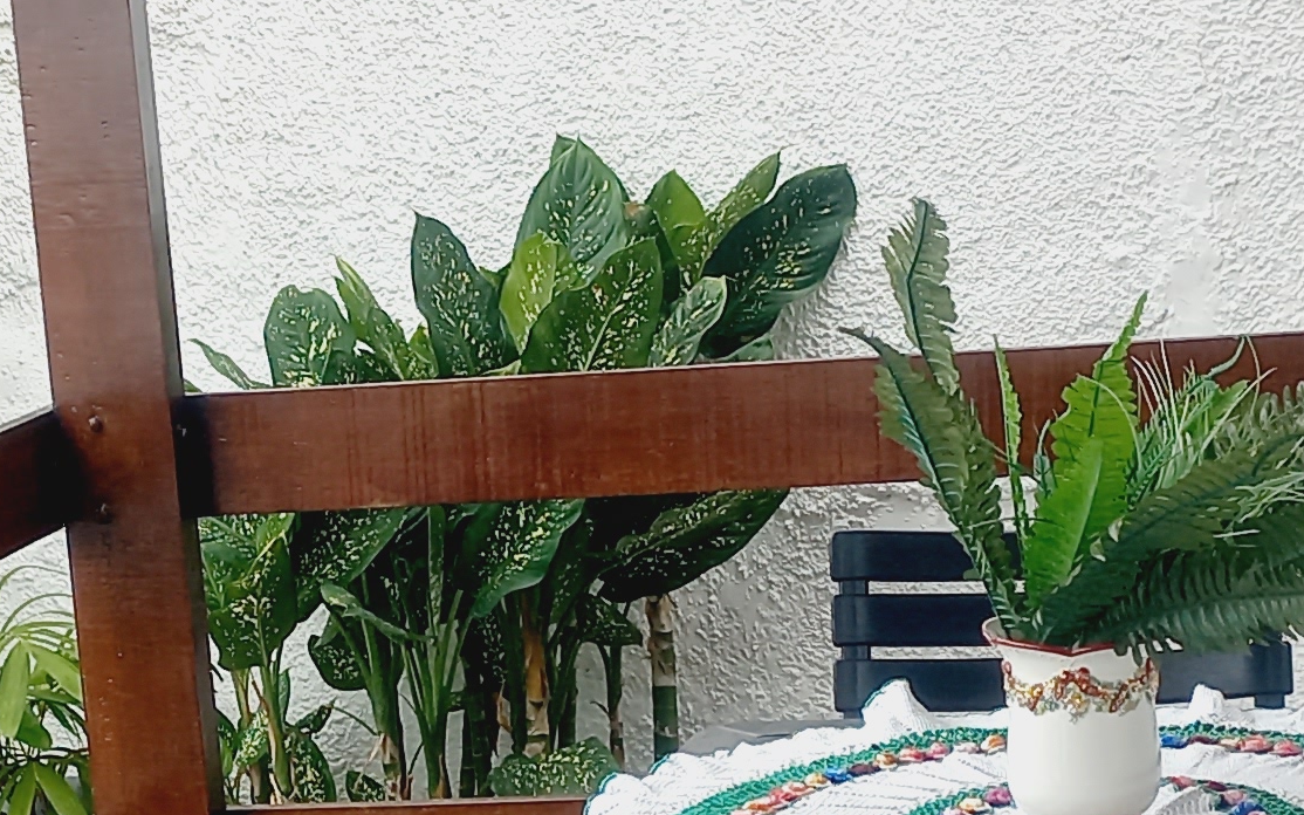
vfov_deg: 11.8
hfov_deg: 18.9
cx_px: 444
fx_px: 3909
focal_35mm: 110
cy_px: 680
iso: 32
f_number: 1.8
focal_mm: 4.6
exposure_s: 1/120
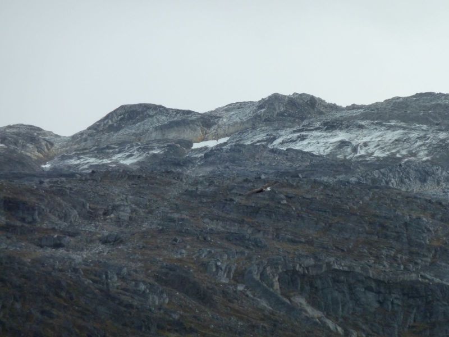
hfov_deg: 6.6
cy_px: 168
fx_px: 3891
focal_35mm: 300
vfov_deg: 5.0
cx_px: 224
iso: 250
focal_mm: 49.2
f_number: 4.9
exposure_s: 1/800
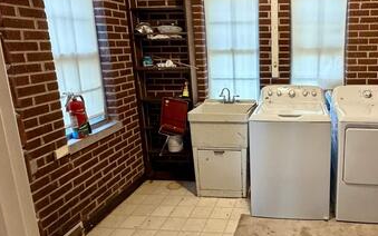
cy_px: 97
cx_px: 277
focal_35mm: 28
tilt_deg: -11.0
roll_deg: +1.5
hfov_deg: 63.2
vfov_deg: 44.4
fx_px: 288
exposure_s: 1/60
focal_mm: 2.22
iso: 640
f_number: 2.2
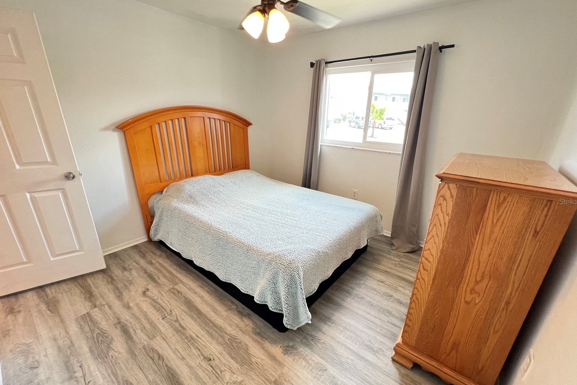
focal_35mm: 14
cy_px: 201
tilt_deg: -20.7
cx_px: 296
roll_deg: -1.1
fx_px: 224
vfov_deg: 81.2
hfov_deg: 104.2
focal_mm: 1.57
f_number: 1.8
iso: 320
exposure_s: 1/60
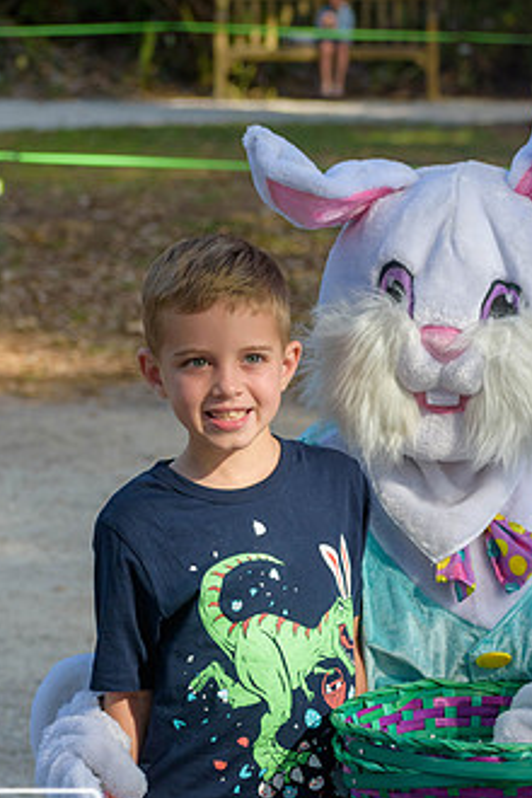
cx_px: 305
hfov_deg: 9.6
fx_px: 3170
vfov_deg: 14.3
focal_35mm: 143
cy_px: 496
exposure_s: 1/400
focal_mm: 70
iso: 400
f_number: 5
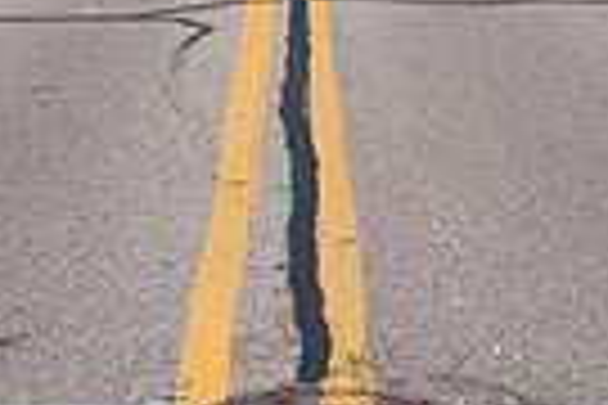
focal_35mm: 103
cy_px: -281
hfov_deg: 19.8
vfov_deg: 12.4
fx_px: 1739
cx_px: 365
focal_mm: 24
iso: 250
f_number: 6.3
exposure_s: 1/500
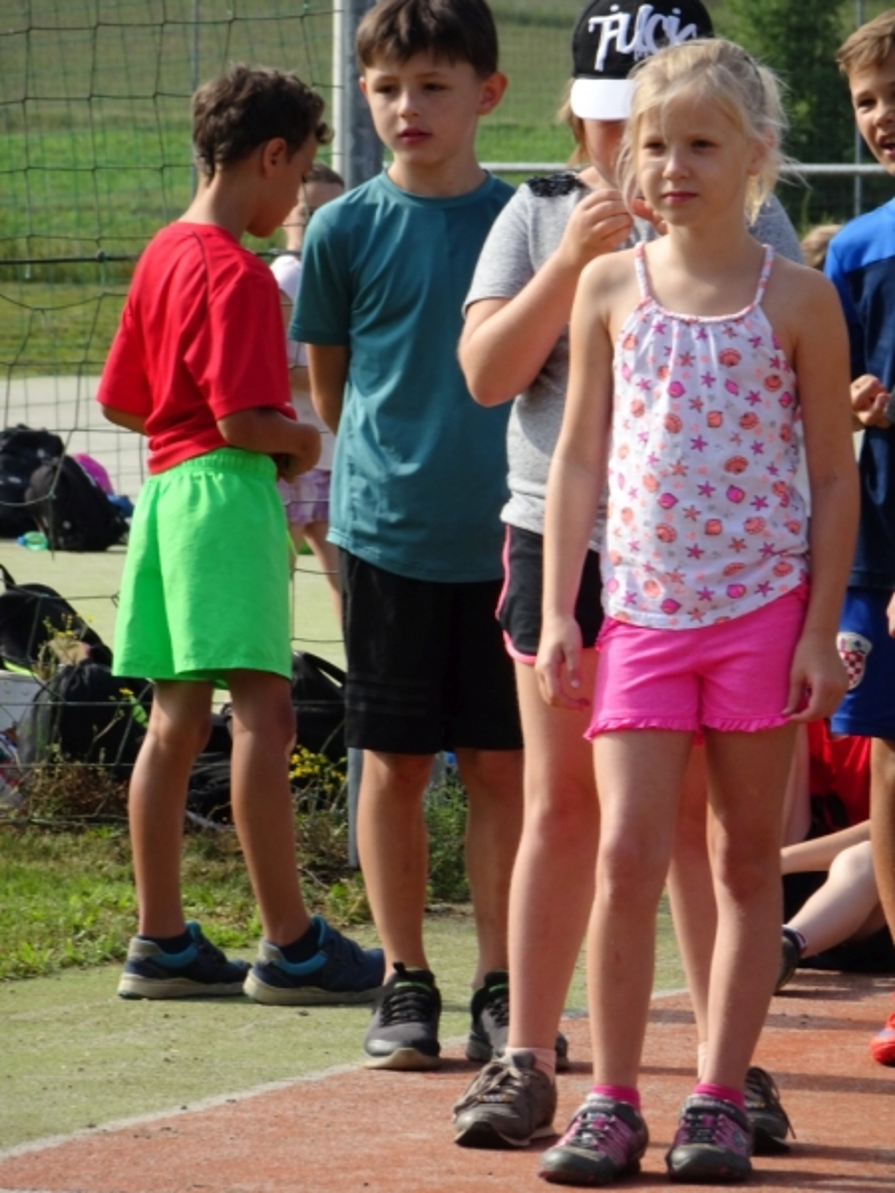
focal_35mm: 280
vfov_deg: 7.1
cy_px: 596
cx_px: 448
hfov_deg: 5.3
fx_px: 9653
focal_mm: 47.87
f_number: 6.3
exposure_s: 1/250
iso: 100
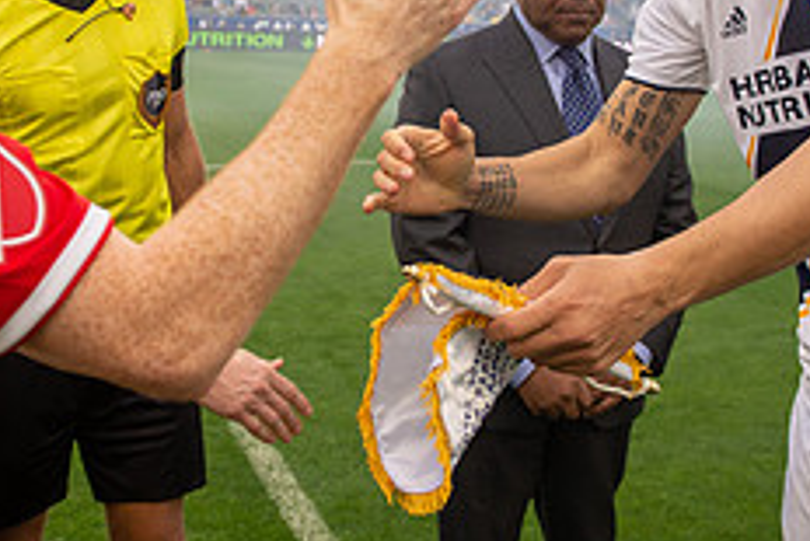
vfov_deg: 22.4
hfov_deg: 33.4
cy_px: 113
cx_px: 391
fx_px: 1351
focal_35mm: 60
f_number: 3.5
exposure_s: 1/640
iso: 500
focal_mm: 24
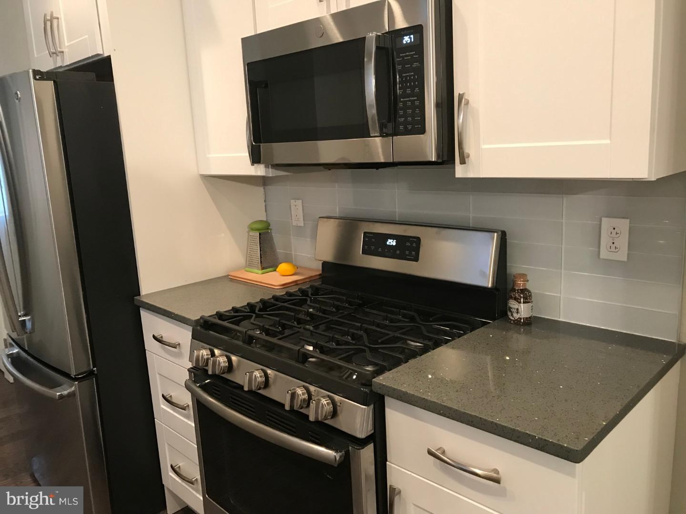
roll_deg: +3.3
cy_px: 257
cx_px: 343
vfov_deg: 49.7
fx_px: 555
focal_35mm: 28
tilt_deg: -11.2
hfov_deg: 63.4
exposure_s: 1/15
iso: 50
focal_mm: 3.99
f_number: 1.8
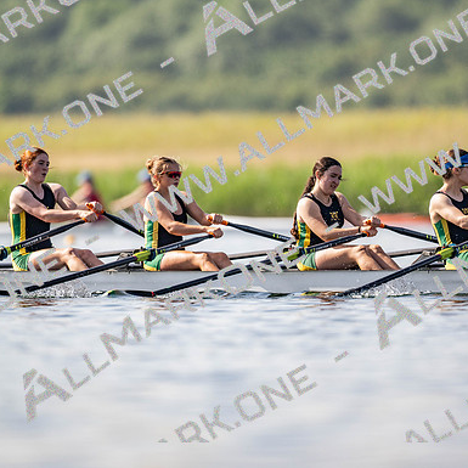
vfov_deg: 2.3
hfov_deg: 2.3
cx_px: 270
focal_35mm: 769
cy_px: 234
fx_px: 11763
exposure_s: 1/2500
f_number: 4
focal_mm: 600
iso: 160
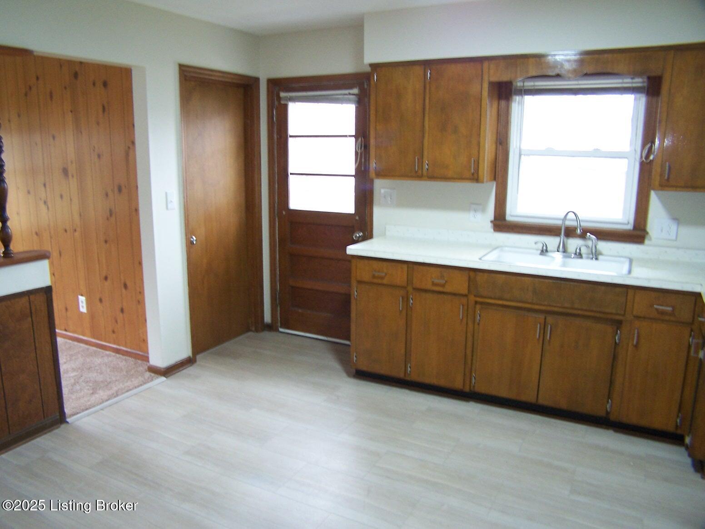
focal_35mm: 38
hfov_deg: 49.0
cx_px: 352
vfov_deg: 37.7
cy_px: 264
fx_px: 774
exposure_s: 1/10
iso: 140
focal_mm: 6.3
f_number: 2.8
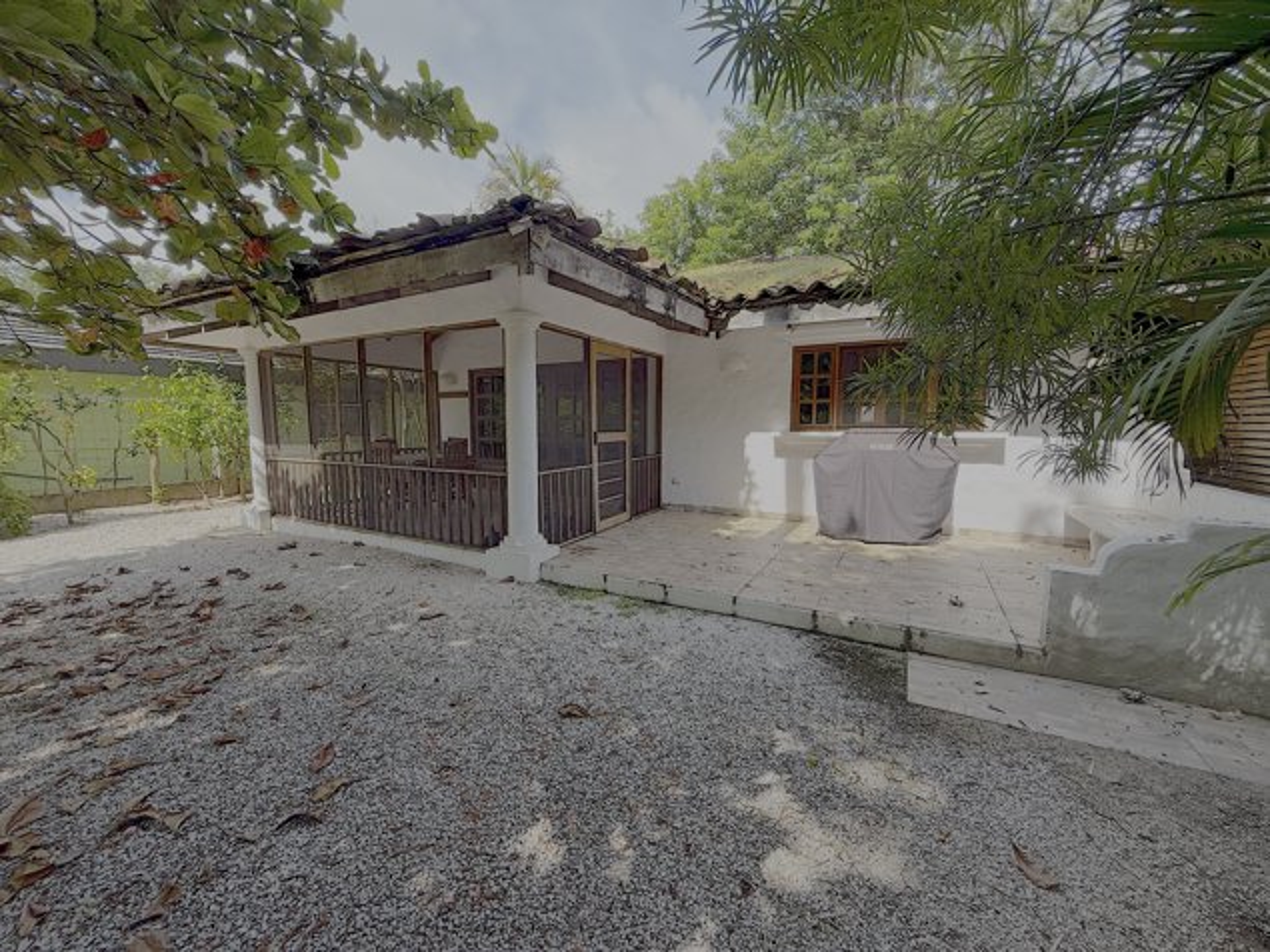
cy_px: 476
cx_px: 635
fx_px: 514
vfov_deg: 85.7
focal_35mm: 14
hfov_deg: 102.1
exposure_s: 1/297
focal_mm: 2.22
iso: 64
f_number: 2.2
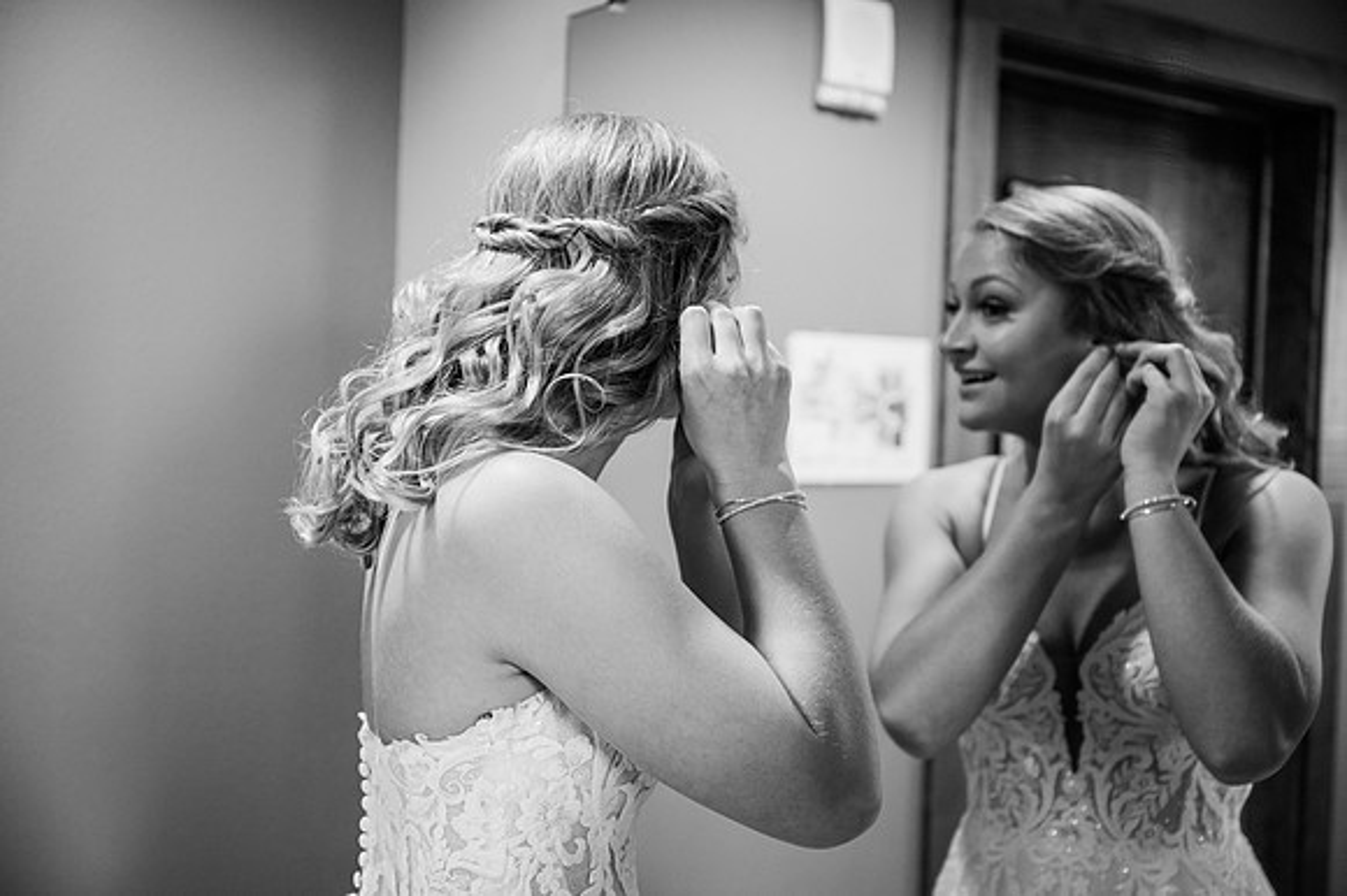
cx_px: 674
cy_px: 448
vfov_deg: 29.8
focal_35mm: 45
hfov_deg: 43.6
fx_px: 1683
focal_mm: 45
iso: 500
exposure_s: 1/125
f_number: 2.8
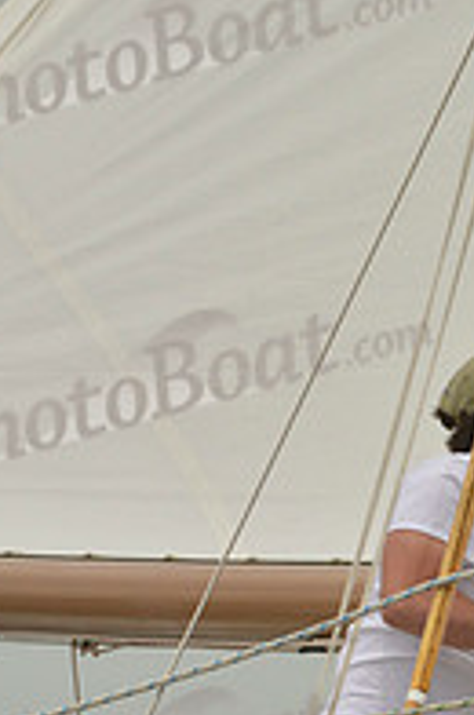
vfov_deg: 2.1
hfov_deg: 1.4
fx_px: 19402
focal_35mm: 979
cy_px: 525
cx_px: 622
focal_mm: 330
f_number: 8
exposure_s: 1/1250
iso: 280
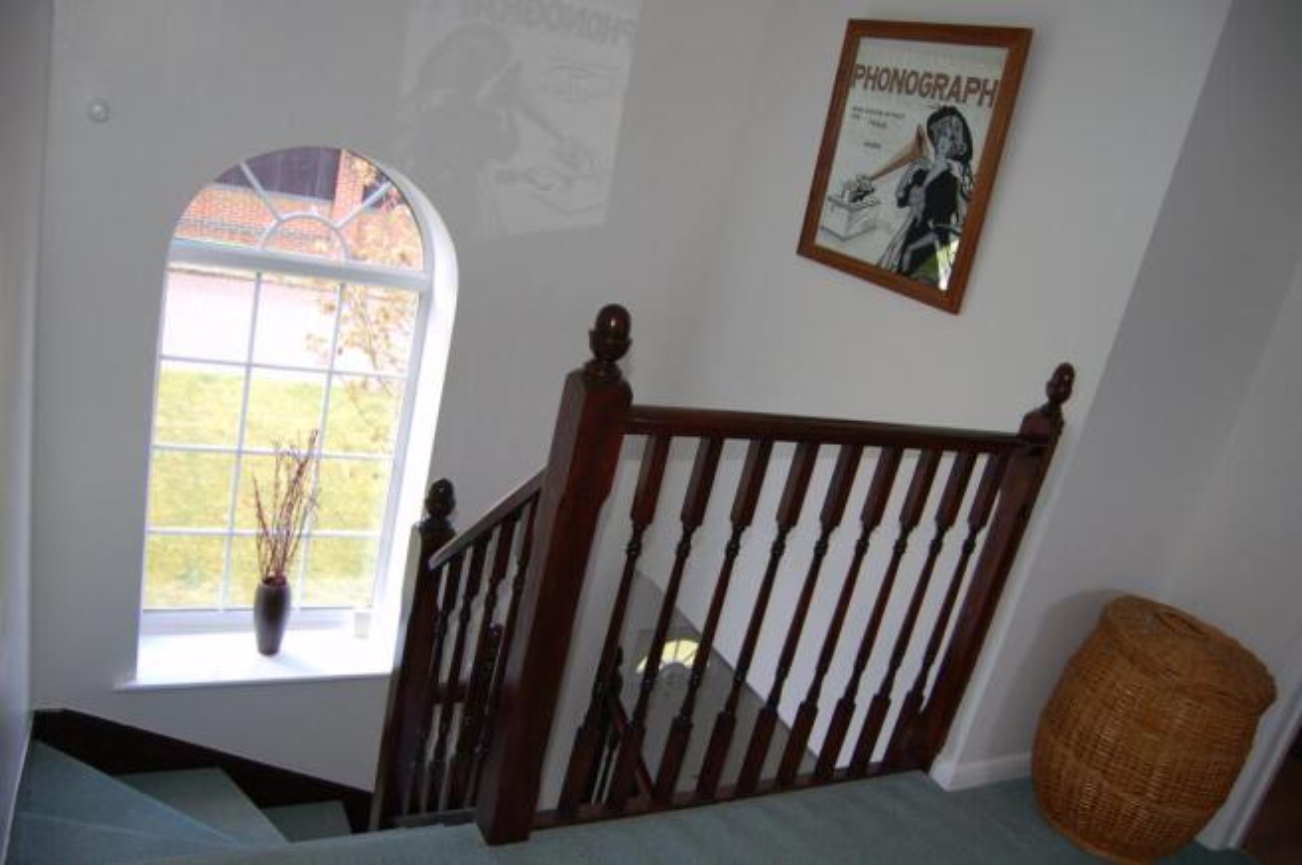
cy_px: 432
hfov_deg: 67.4
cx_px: 651
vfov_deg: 47.8
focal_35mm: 27
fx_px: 976
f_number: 3.5
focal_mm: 18
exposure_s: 1/125
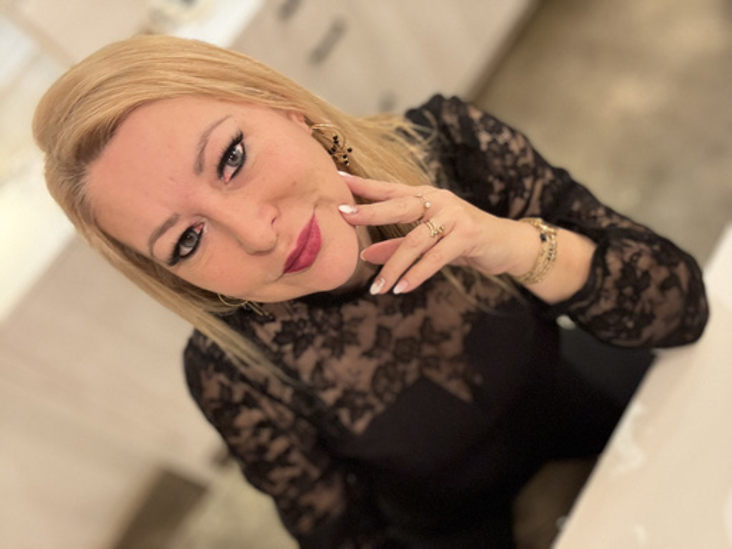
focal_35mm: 30
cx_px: 366
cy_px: 274
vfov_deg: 46.8
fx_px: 634
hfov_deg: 60.0
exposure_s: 1/30
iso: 320
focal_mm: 2.69
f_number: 1.9
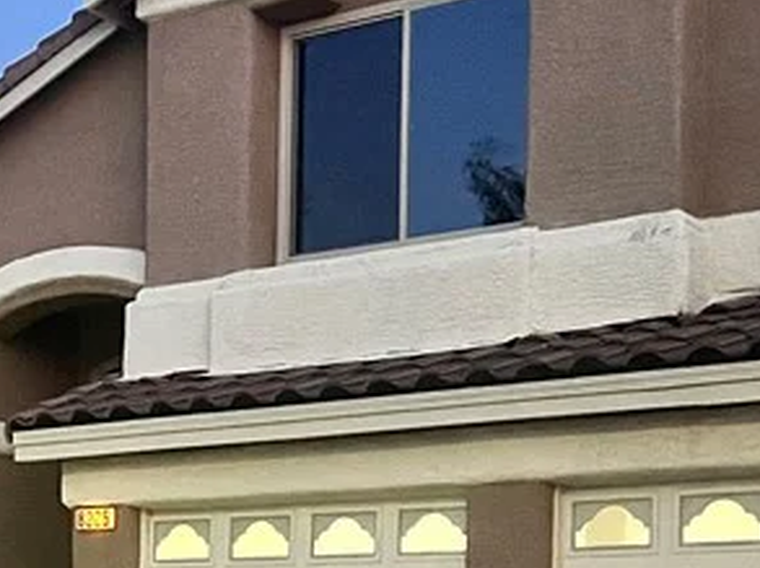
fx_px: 1995
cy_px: 682
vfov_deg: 15.6
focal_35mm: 91
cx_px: 140
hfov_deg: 21.3
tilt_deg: +2.4
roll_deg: -0.8
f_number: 1.5
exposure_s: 1/38
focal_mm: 5.7
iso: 640
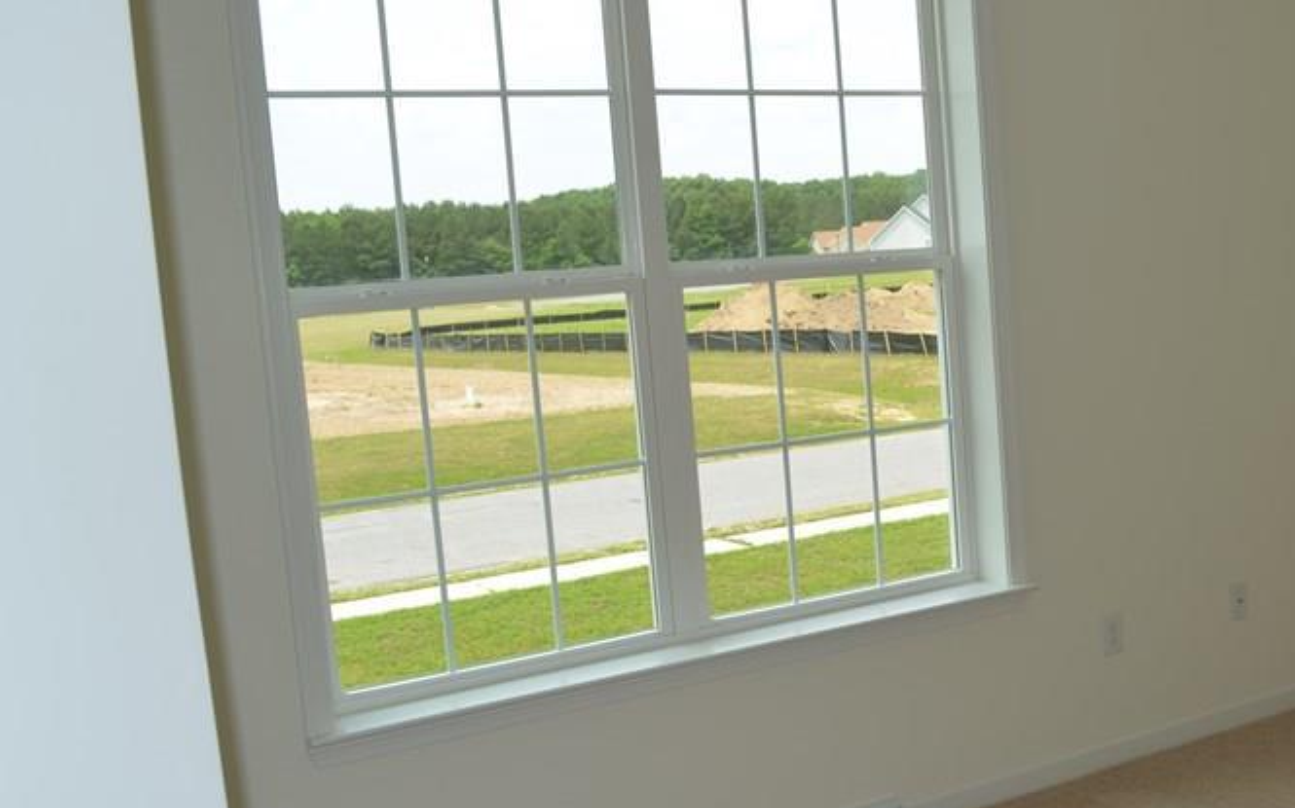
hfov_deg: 43.0
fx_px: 1588
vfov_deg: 28.5
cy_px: 451
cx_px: 965
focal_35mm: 45
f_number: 5.6
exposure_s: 1/200
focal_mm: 18
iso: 100
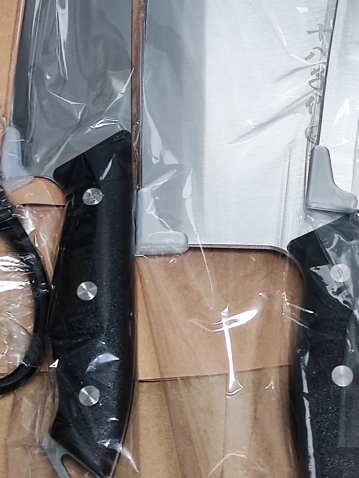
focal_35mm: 111
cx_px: 252
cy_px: 70
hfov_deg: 13.3
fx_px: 1535
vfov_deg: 17.5
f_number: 1.79
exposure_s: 1/50
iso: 318
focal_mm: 4.74
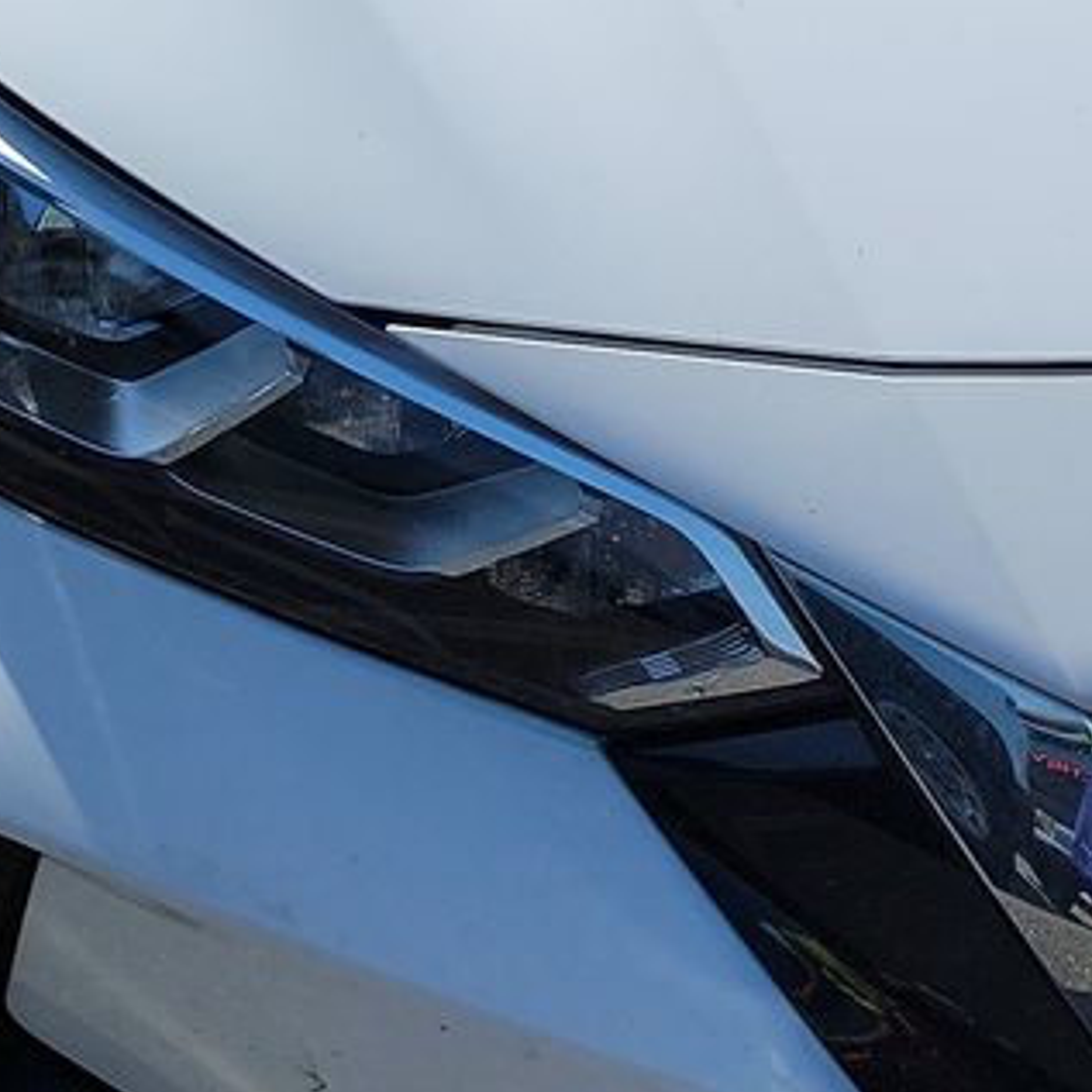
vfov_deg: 16.0
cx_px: 1213
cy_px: 17
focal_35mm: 107
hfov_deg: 15.8
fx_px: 3819
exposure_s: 1/1310
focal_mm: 6.7
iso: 50
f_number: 1.8
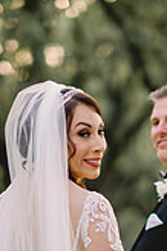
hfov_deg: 5.9
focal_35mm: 233
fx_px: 1625
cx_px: 103
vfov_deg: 8.7
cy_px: 328
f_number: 2
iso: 1250
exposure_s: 1/400
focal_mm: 85
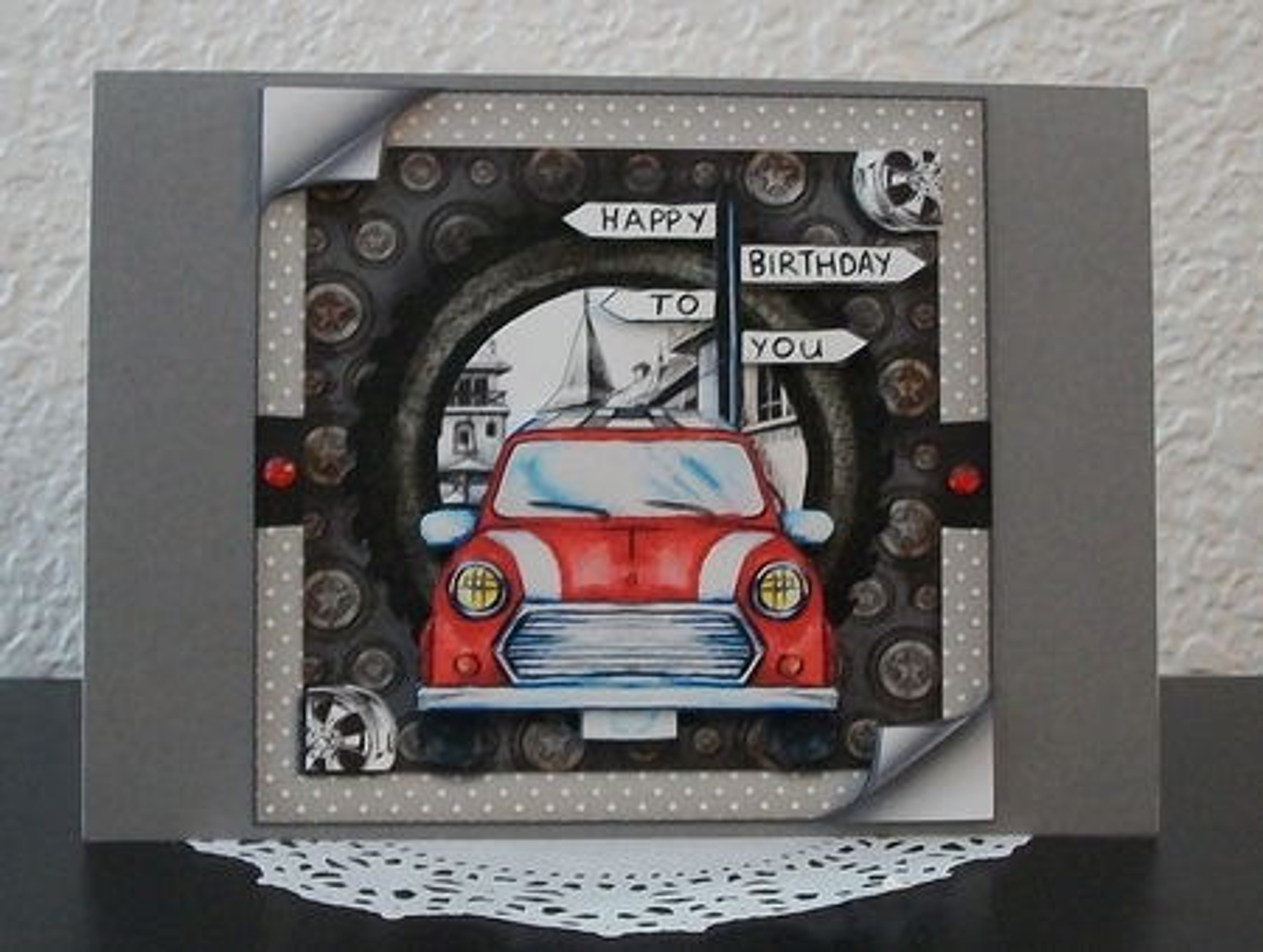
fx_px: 1169
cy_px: 476
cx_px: 632
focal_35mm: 32
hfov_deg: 56.7
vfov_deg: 44.3
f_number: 2.9
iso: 220
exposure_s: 1/8
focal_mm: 5.7
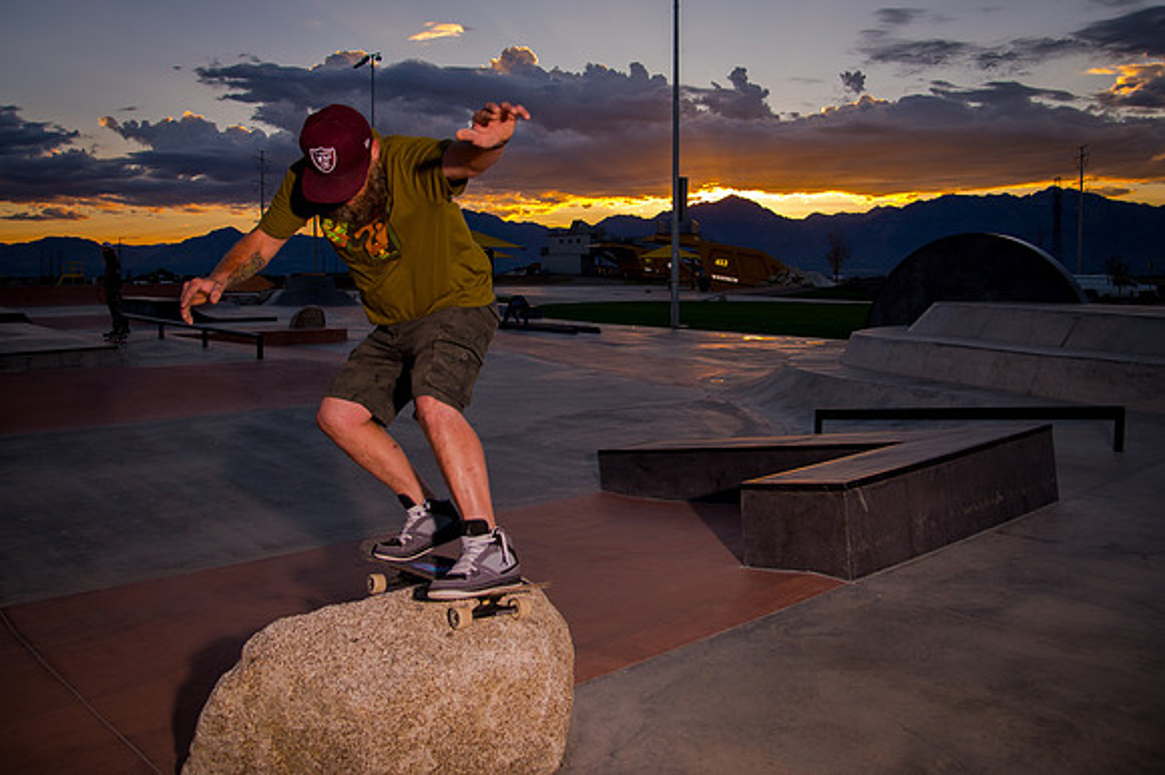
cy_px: 309
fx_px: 954
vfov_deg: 44.0
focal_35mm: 29
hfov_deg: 62.8
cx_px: 583
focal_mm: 24
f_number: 4
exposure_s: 1/500
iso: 250
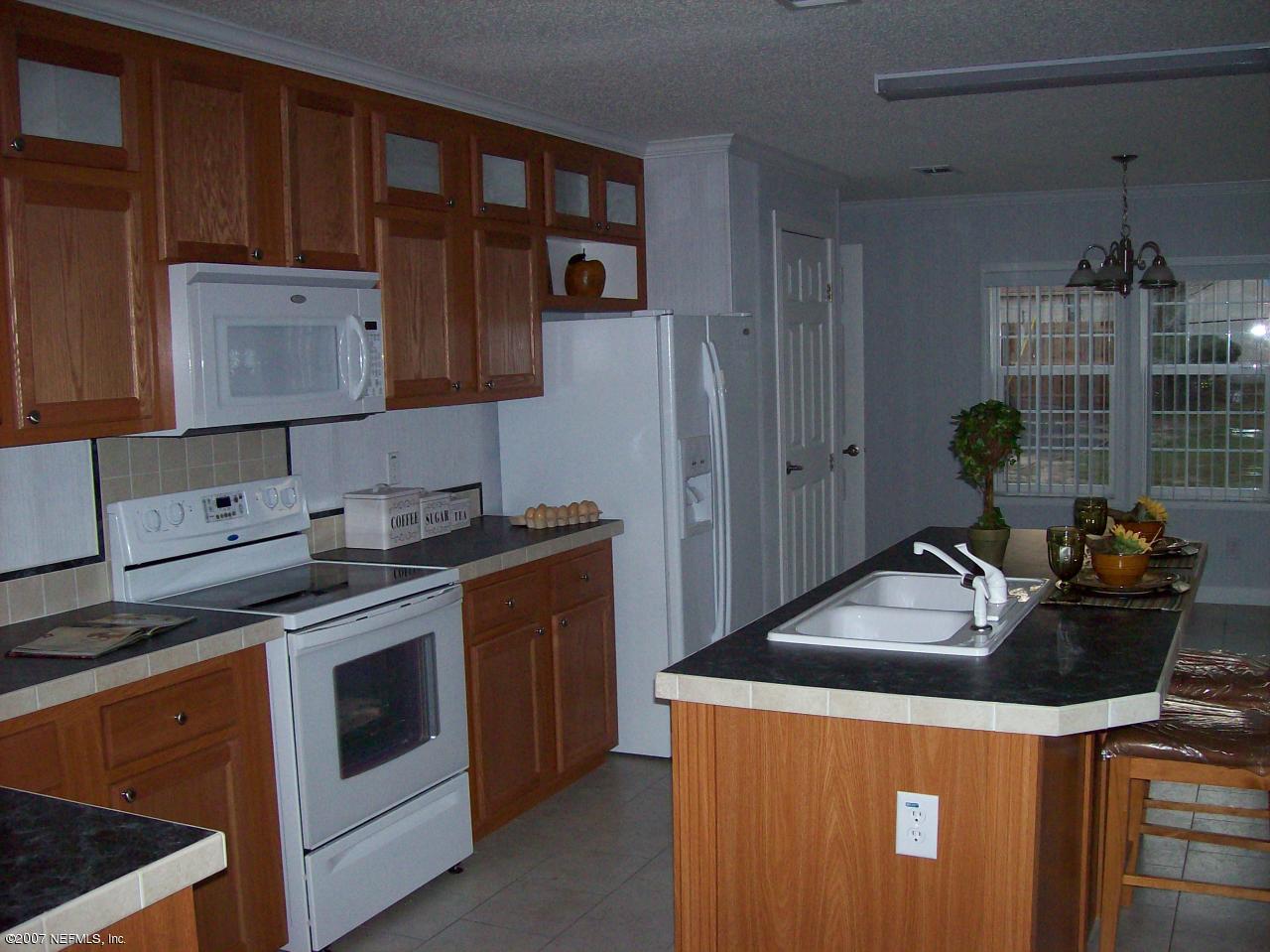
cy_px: 476
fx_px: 1320
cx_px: 635
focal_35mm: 36
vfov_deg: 39.6
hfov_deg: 51.4
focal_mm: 6
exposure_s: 1/64
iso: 140
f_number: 2.7
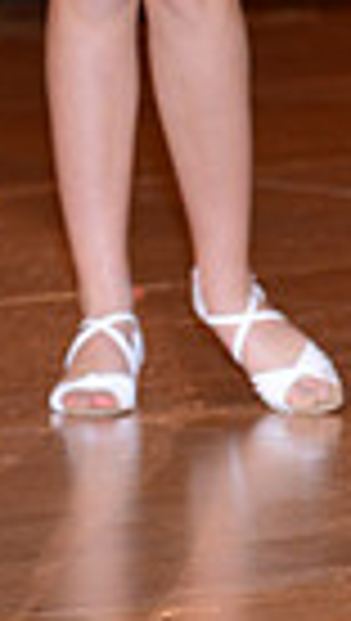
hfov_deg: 2.5
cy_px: -436
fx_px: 7996
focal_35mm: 485
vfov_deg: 4.4
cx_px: 623
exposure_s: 1/200
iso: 1600
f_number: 5
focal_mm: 110
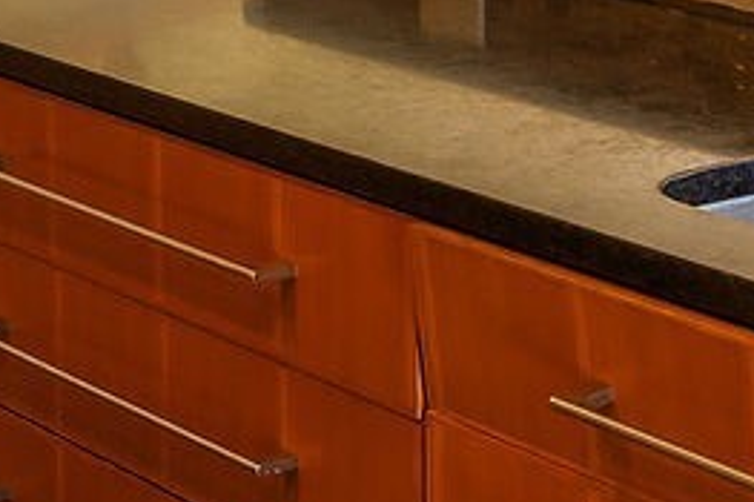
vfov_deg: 11.2
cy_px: -265
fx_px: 2449
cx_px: 917
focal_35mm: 117
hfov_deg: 16.7
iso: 200
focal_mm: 30
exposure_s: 1/160
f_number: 5.6
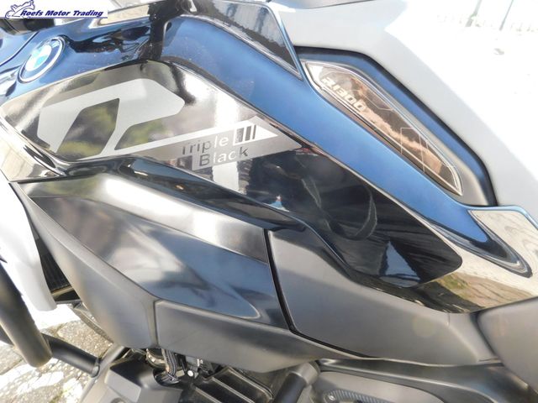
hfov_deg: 73.9
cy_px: 202
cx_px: 269
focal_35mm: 23
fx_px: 357
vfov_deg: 58.9
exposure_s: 1/100
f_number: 3
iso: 125
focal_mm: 4
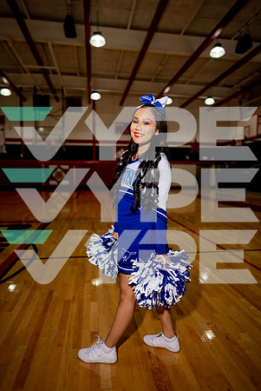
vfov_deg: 73.7
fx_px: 260
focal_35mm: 24
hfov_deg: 53.2
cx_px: 130
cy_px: 196
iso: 100
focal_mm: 24
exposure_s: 1/800
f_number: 1.4
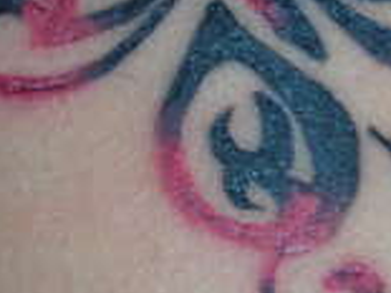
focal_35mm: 147
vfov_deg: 10.0
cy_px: -28
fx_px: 1659
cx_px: 305
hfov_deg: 13.4
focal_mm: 6.3
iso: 50
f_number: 3.2
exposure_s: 1/60.1
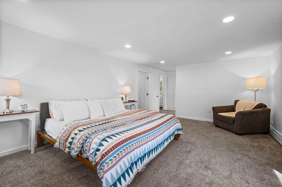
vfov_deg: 73.7
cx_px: 141
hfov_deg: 96.8
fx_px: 125
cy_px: 94
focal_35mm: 16
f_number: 7.1
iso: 250
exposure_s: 1/1.25
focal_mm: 16
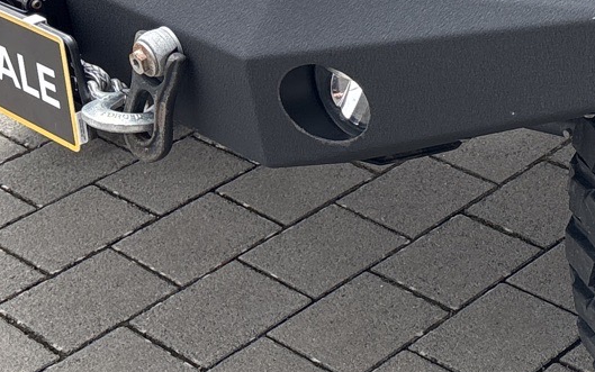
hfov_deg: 19.5
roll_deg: +2.2
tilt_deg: -15.4
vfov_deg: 12.2
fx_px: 1622
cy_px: -263
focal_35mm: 100
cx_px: 720
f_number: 1.6
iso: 50
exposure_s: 1/769
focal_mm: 5.96
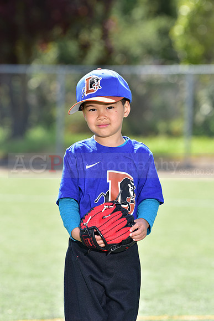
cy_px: 160
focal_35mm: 200
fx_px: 1782
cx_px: 107
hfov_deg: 6.9
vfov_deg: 10.3
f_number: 5.6
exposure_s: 1/200
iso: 100
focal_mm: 200
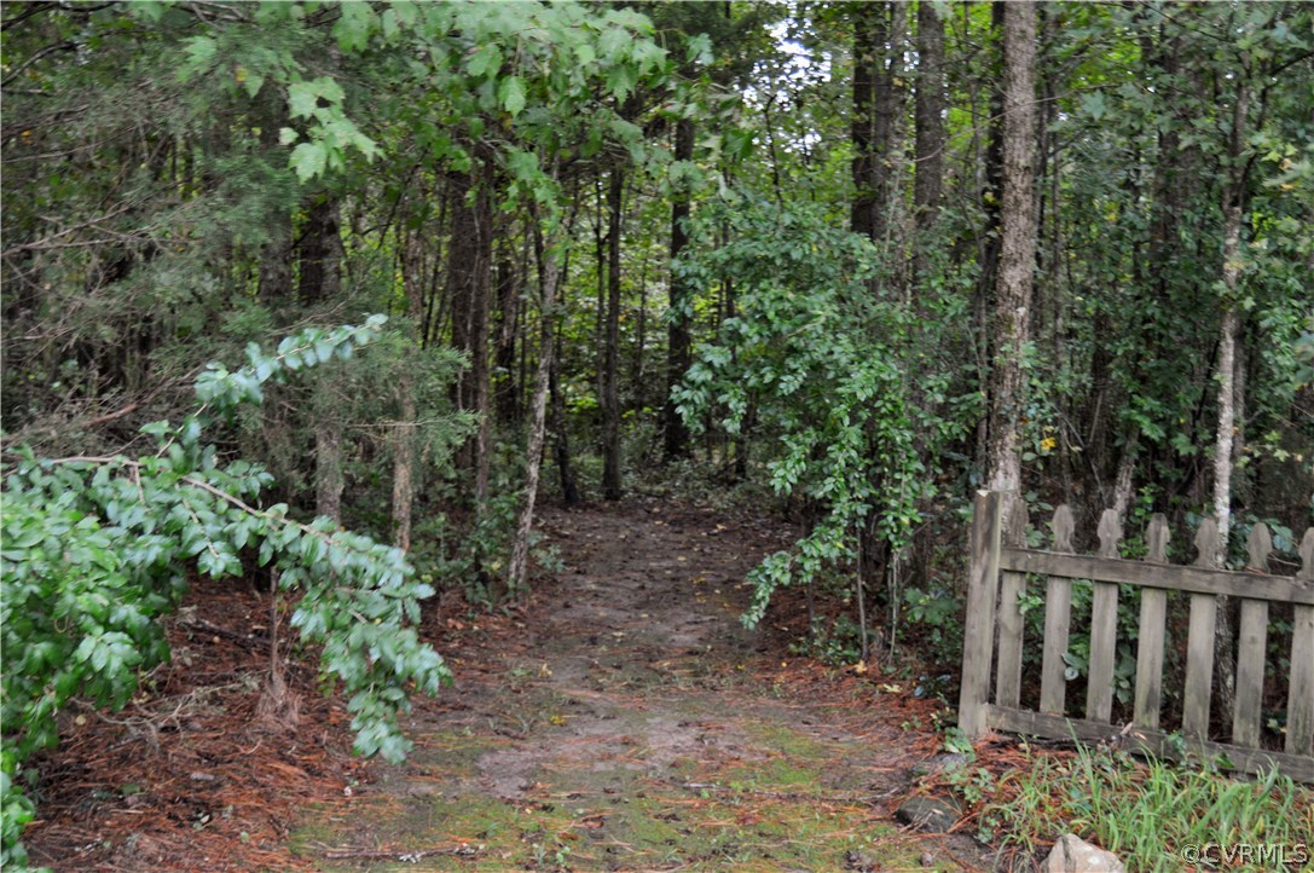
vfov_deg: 34.1
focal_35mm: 39
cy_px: 436
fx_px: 1422
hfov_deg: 49.6
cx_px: 657
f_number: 4
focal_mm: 26
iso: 560
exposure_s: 1/60
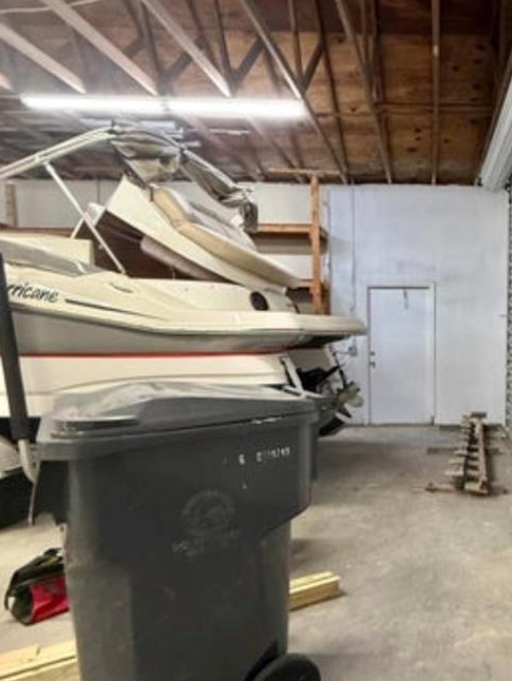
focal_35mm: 26
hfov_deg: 47.7
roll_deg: -2.2
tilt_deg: -4.7
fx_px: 512
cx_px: 460
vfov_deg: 67.1
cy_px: 378
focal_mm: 2.22
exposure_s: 1/60
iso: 200
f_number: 2.2
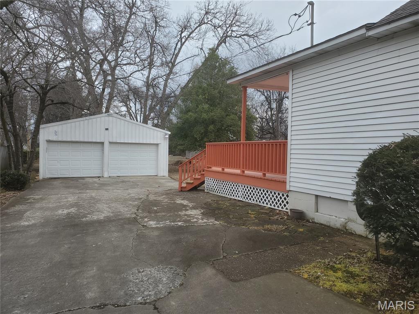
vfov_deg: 53.1
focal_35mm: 26
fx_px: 315
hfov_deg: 67.3
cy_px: 157
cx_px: 210
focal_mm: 4.3
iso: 50
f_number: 2.4
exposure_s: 1/516
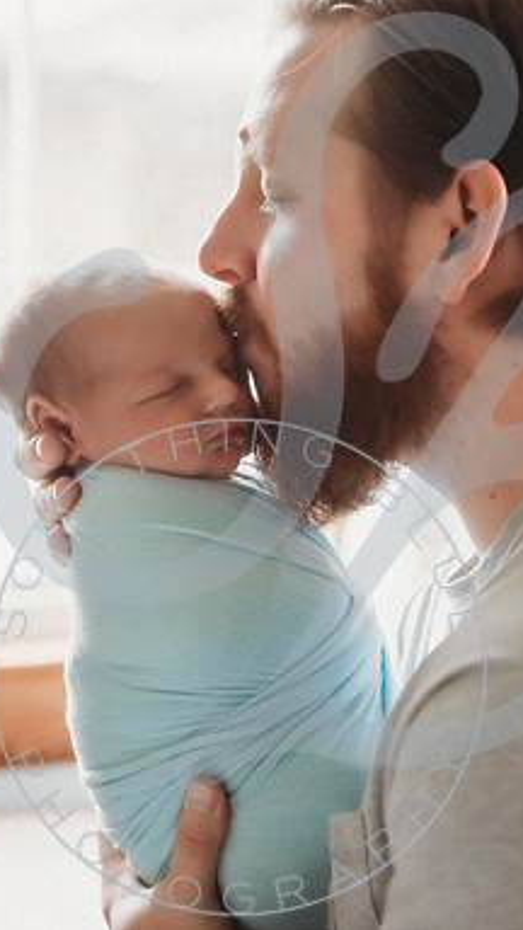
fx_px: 2761
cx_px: 354
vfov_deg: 19.1
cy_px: 464
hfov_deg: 10.8
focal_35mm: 112
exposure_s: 1/125
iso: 400
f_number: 2.8
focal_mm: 70
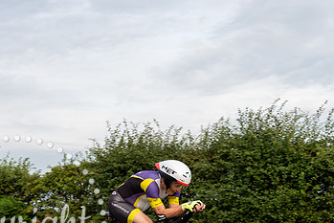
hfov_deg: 19.4
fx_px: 975
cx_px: 182
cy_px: 207
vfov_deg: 12.9
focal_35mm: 105
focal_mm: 49
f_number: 5.6
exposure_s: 1/640
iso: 200
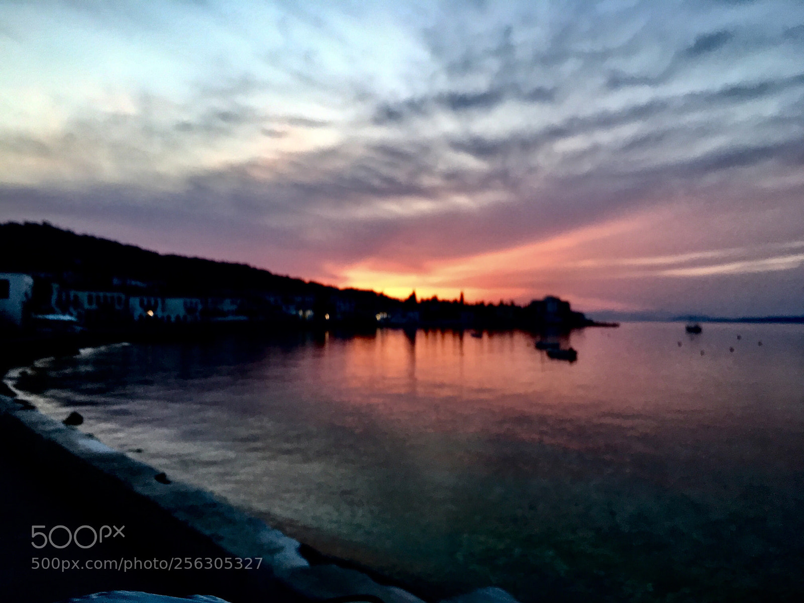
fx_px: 674
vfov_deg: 48.2
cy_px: 302
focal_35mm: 29
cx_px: 402
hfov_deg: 61.7
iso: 32
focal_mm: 4.15
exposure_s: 1/33
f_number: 2.2
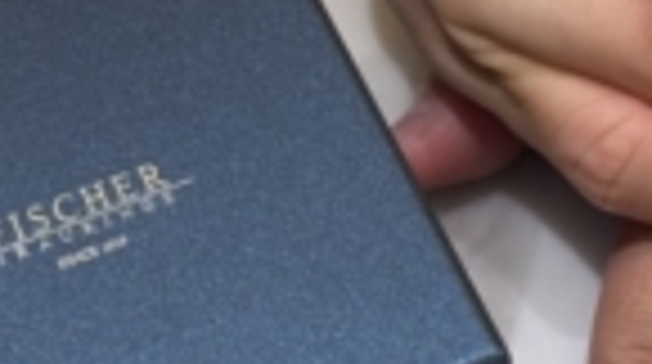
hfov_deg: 13.0
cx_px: 861
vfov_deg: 7.5
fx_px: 2762
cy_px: 94
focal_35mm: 160
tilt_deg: -53.0
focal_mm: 6.76
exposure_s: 1/316
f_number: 1.78
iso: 64
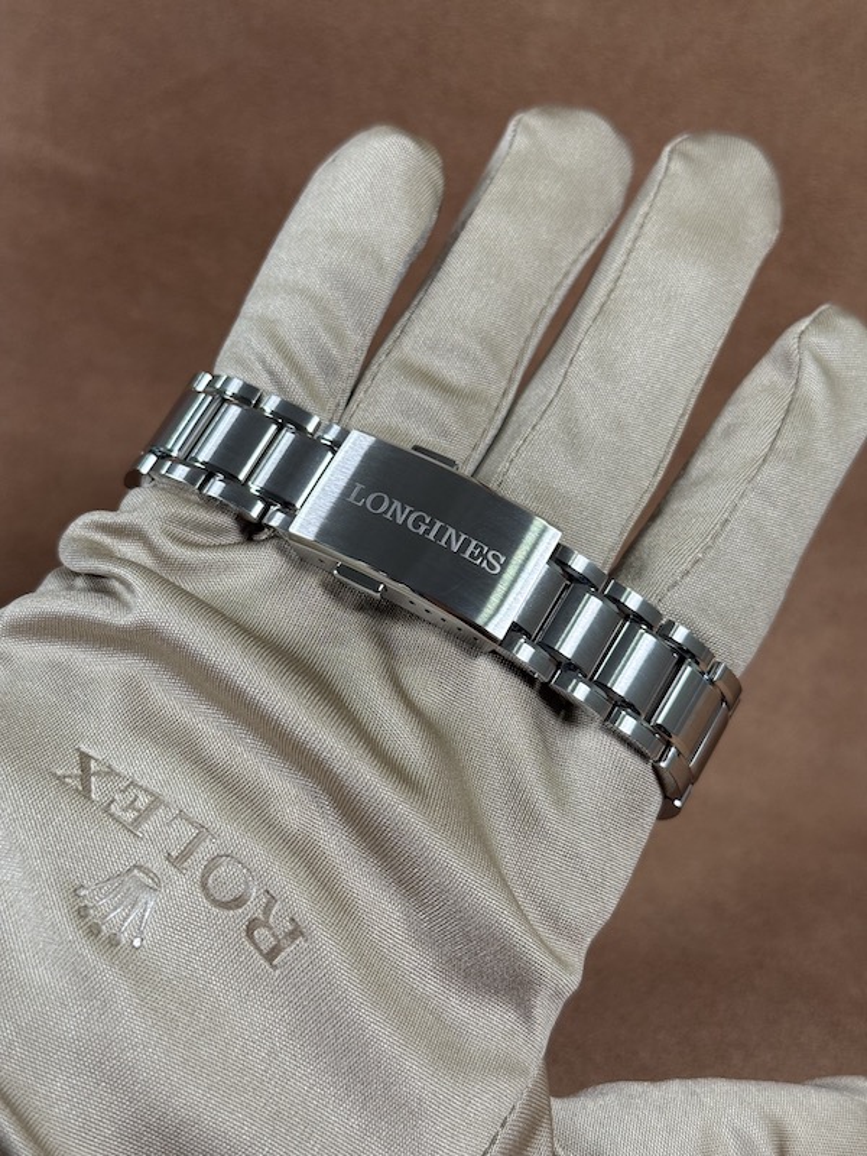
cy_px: 578
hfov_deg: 30.3
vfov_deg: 39.7
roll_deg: +0.4
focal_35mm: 48
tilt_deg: -21.5
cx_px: 434
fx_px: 1603
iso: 100
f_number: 1.78
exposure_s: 1/73
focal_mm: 6.76
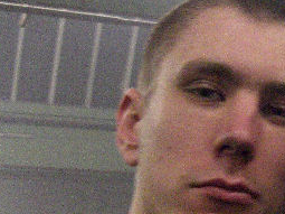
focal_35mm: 105
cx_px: 314
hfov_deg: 18.0
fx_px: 864
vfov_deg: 14.1
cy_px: 106
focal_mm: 6.3
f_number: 3.1
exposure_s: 1/40
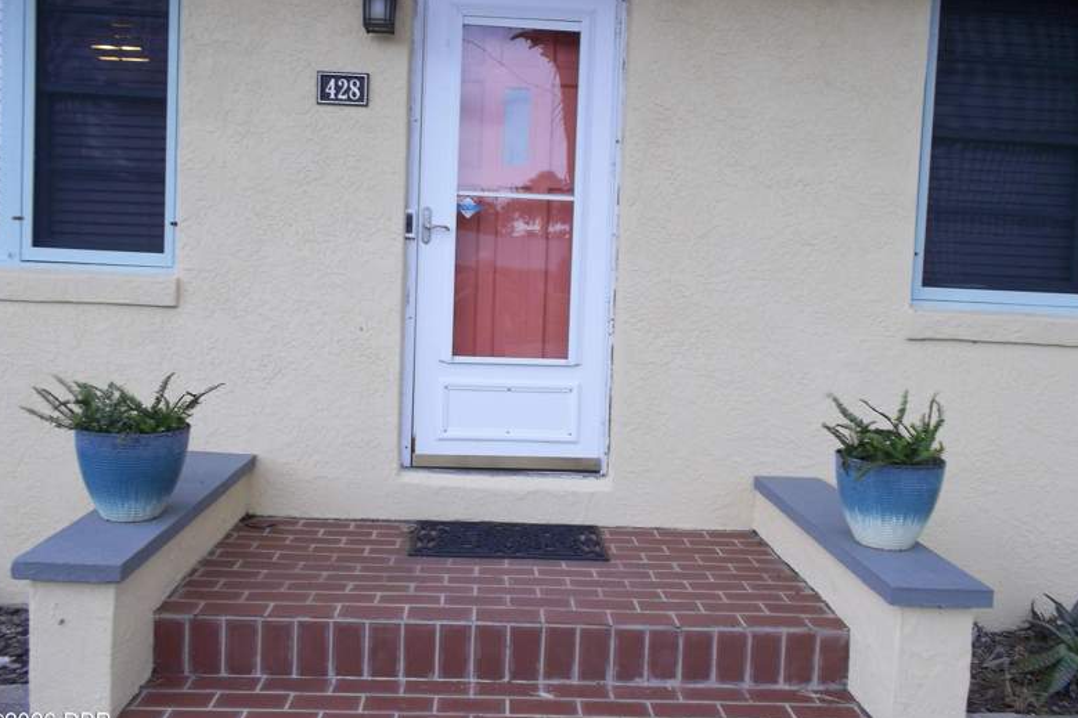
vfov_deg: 42.3
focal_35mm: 31
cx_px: 538
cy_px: 344
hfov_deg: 60.3
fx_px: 928
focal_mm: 4.1
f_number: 3.3
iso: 80
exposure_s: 1/30
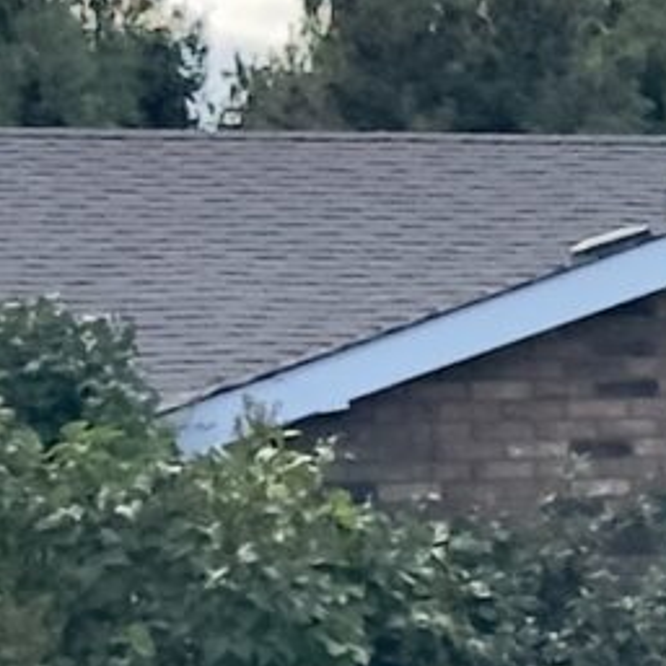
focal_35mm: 422
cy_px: 819
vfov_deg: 4.1
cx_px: 2402
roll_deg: -0.7
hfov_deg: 4.0
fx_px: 9186
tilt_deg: +0.2
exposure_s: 1/3155
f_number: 1.78
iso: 64
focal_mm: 6.86
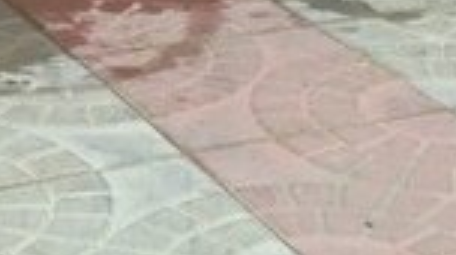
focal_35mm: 166
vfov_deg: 6.7
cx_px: 162
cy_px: -472
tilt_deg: -3.5
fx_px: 2004
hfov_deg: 13.0
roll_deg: -1.1
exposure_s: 1/60
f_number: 2.4
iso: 50
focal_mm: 4.28
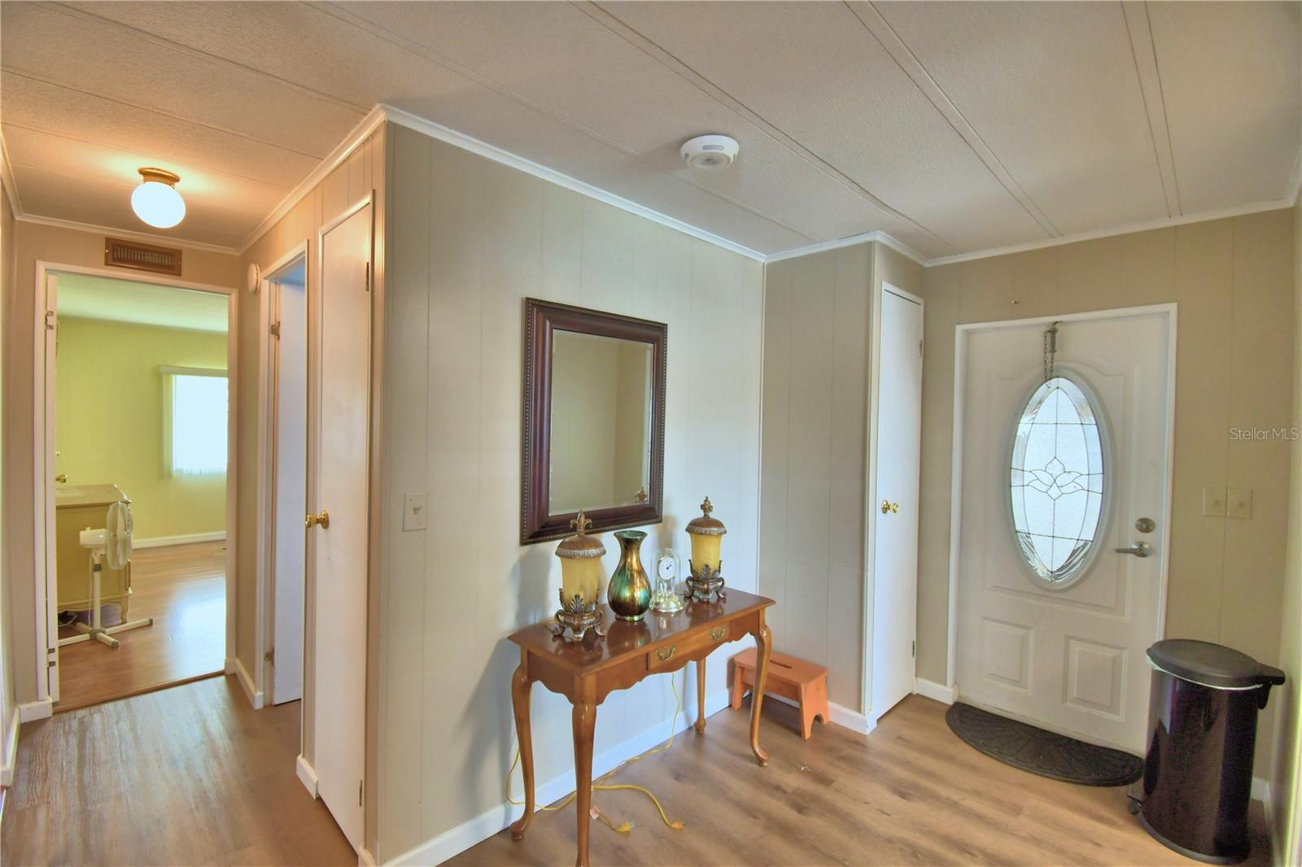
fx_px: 542
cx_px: 651
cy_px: 434
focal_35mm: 15
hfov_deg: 100.4
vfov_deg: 77.3
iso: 400
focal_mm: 10
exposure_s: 1/40
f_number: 4.5
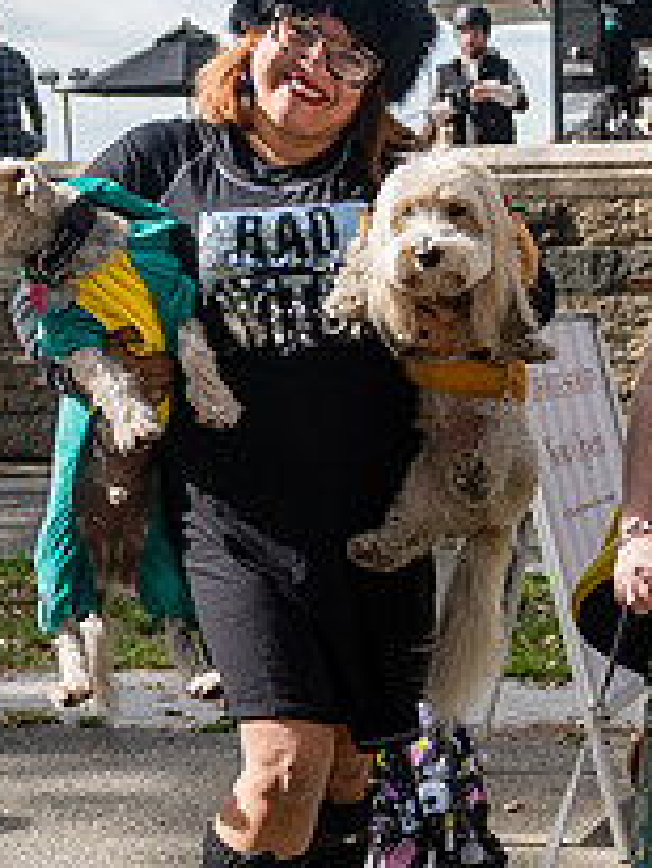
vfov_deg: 25.5
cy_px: 567
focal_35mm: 76
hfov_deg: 19.2
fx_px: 1907
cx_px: 545
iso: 1000
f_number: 4
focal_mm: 24
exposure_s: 1/5000
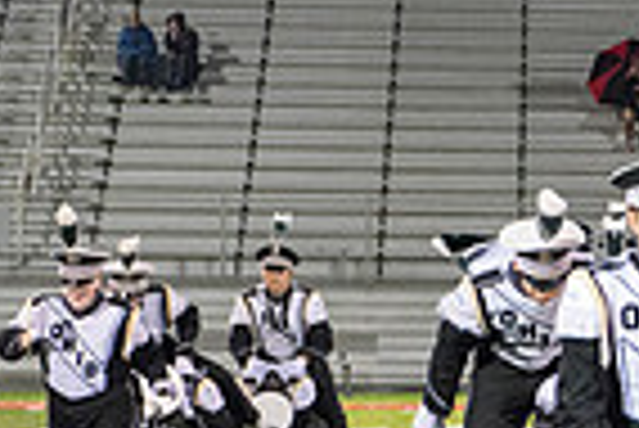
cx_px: 1062
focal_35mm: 285
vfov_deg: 4.8
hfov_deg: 7.1
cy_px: 376
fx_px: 5064
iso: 5000
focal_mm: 70
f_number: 5.6
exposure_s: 1/320
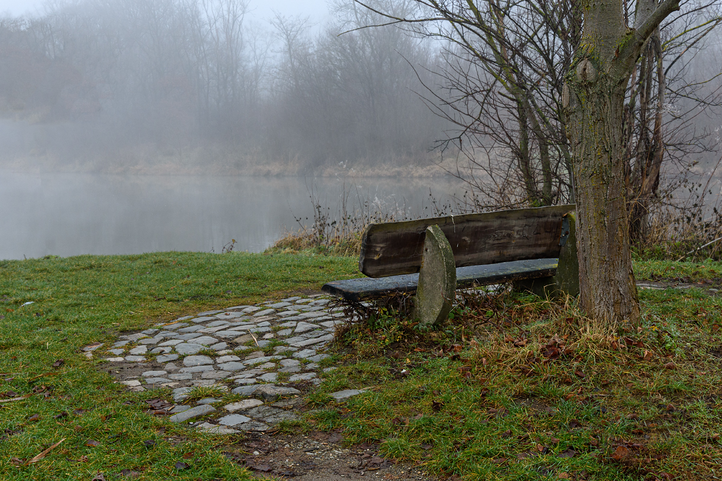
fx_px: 902
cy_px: 240
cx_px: 361
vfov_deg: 29.9
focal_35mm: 45
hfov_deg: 43.6
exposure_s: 1/80
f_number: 11
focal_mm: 30
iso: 200
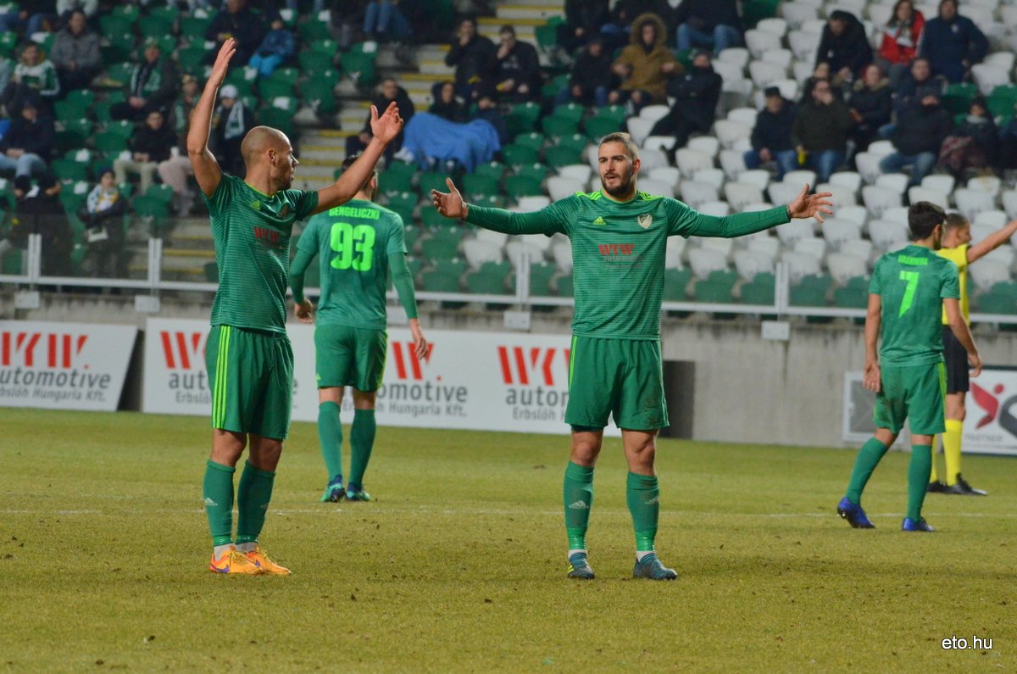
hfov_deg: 6.9
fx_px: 8458
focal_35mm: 300
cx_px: 508
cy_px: 337
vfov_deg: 4.6
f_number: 5.6
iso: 2000
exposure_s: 1/400
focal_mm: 200
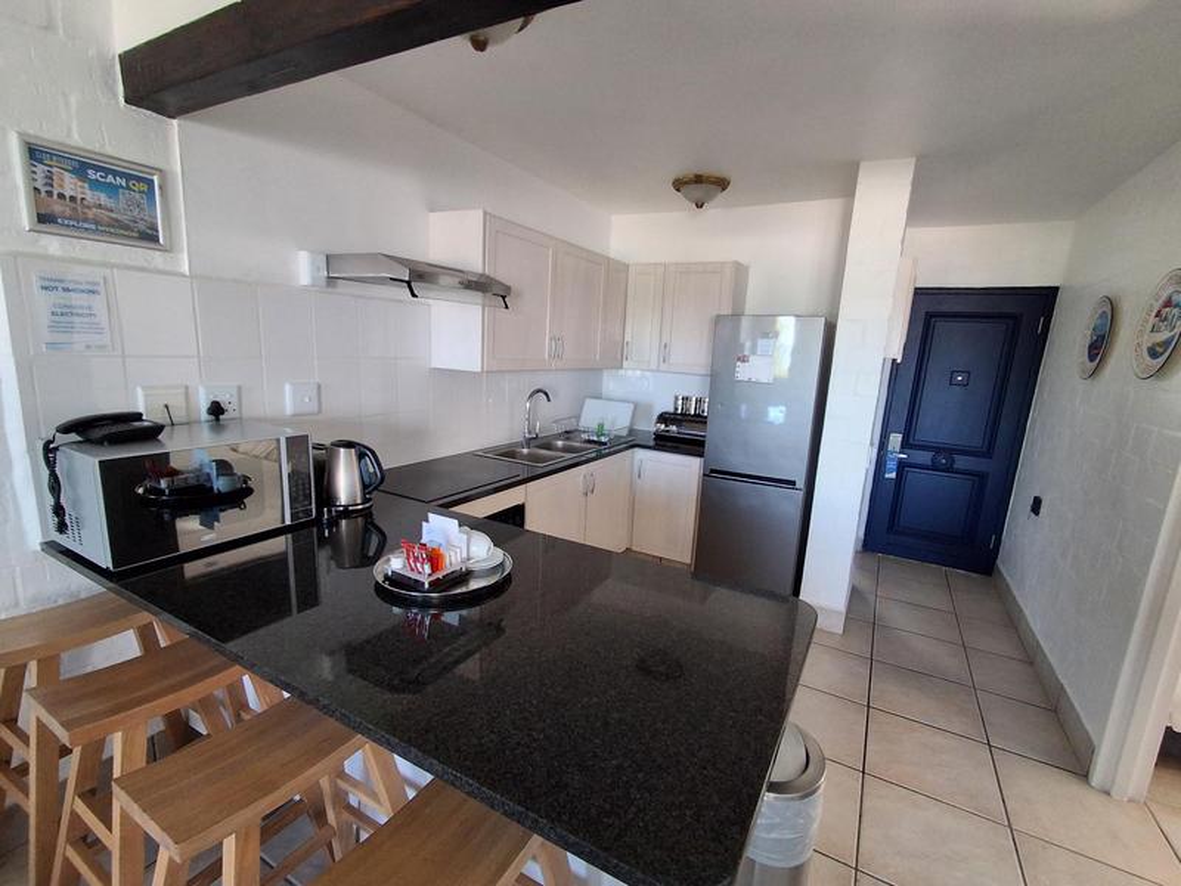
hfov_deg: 94.5
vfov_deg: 78.1
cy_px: 443
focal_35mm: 16
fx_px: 546
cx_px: 590
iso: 320
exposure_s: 1/50
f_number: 2.2
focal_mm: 1.64
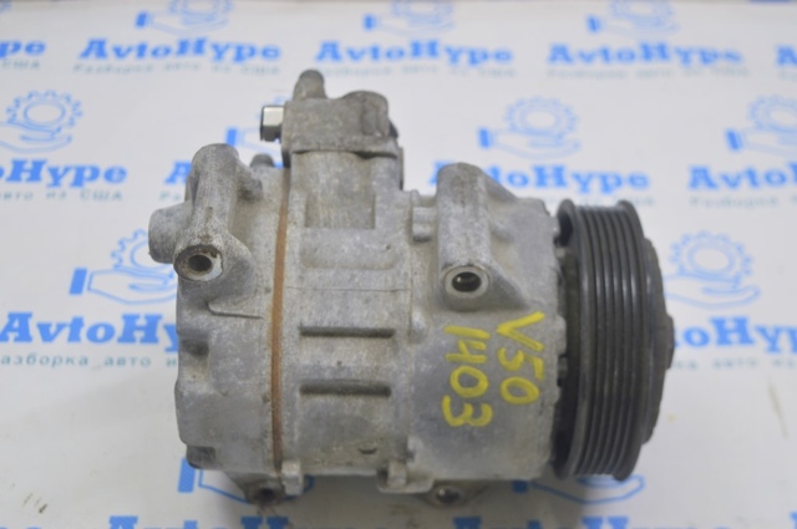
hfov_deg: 35.1
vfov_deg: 23.7
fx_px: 1260
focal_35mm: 57
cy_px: 264
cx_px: 398
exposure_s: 1/20
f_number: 5.6
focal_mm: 38
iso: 400
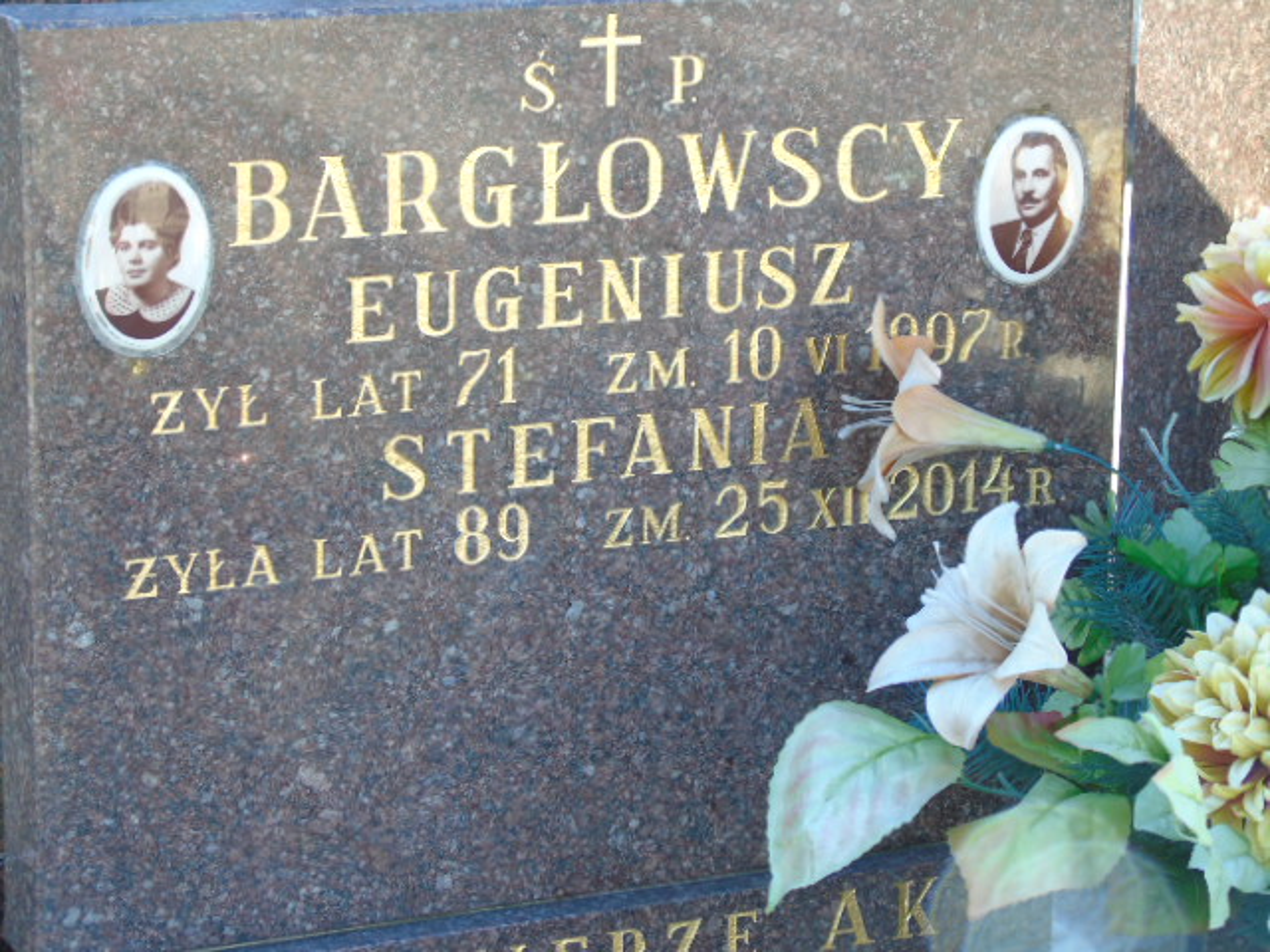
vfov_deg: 13.7
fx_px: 3962
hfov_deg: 18.2
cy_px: 476
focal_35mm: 108
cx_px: 635
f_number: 4.4
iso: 160
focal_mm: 19
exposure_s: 1/80
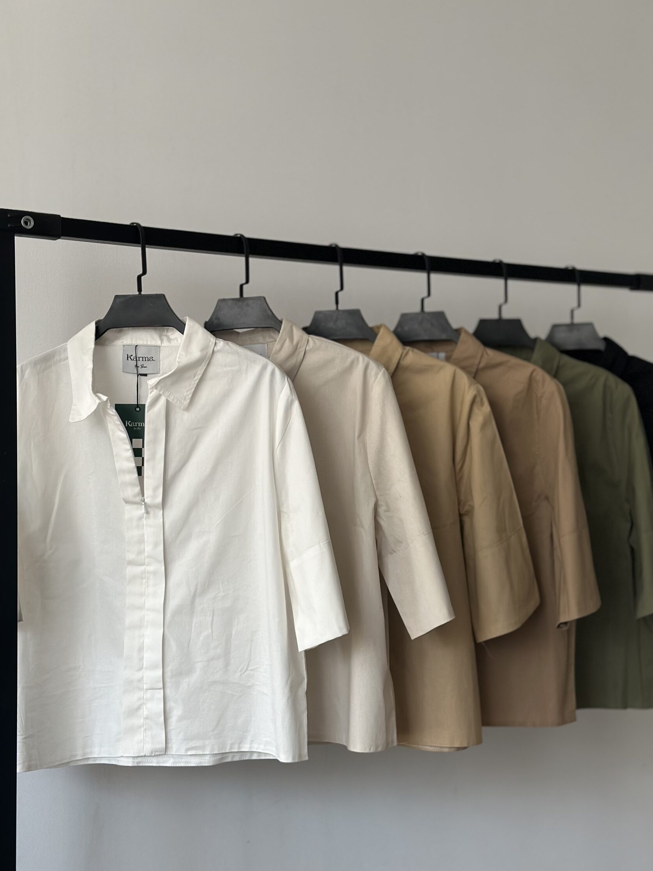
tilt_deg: +0.7
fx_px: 1383
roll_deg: -0.5
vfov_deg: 34.9
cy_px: 443
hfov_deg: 26.6
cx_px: 325
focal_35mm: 55
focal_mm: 6.86
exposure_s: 1/192
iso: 80
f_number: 1.78
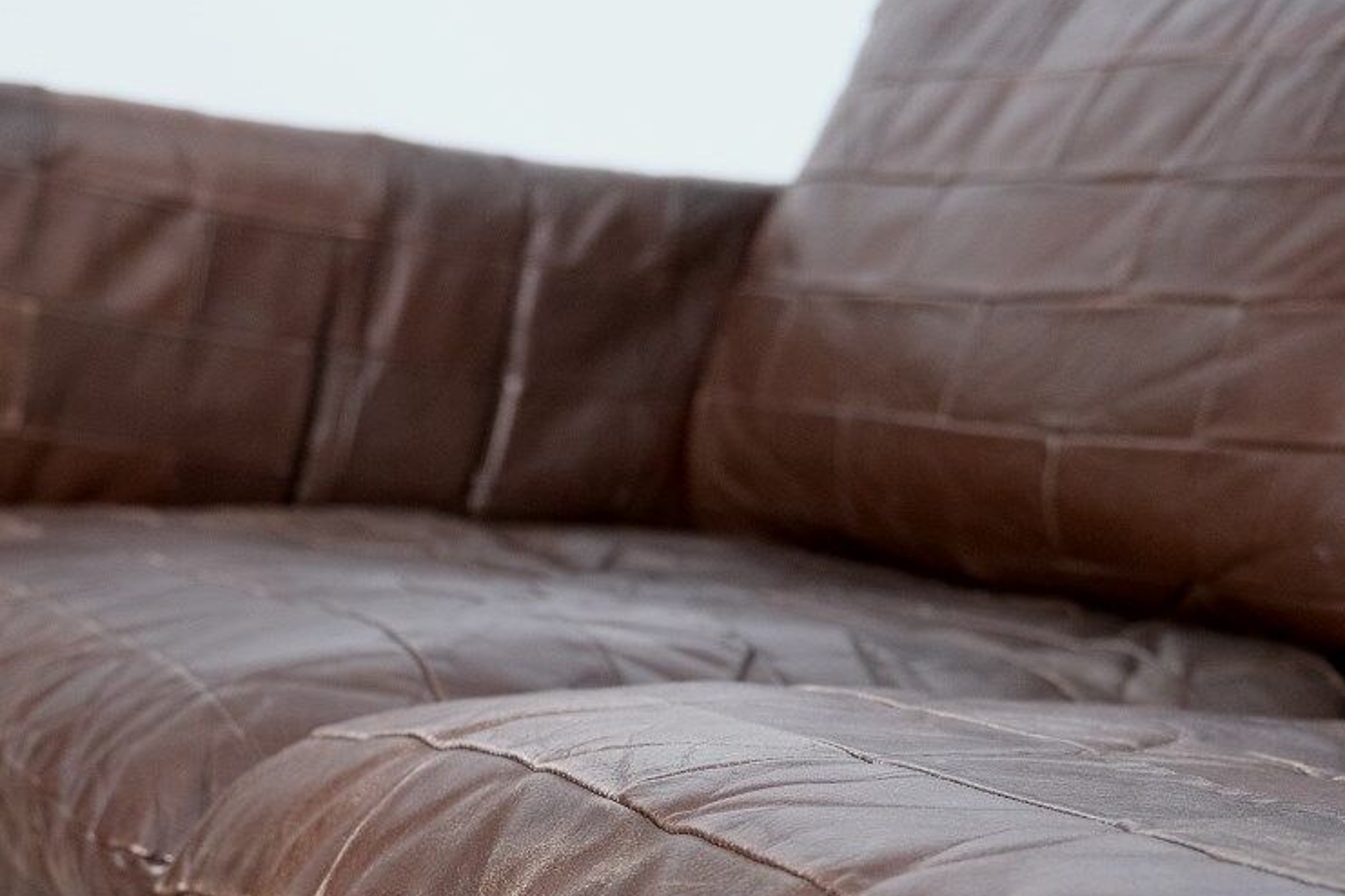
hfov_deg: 25.5
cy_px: 733
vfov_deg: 17.1
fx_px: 2951
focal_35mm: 79
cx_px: 399
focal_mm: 30.8
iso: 2000
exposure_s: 1/45
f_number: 4
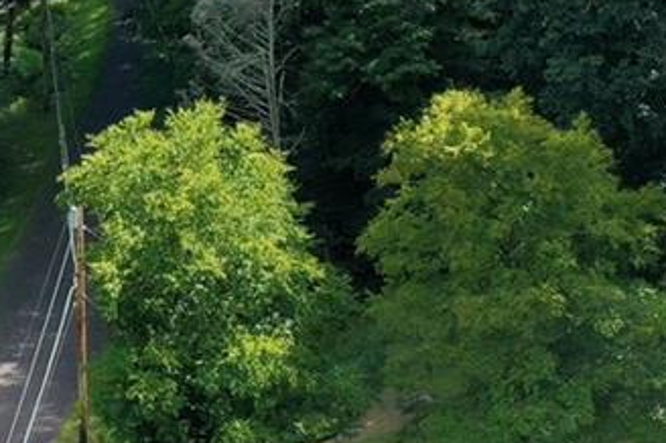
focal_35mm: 175
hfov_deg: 11.8
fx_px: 3234
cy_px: -99
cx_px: 319
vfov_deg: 7.8
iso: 100
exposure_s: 1/320
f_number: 5.6
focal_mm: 10.26
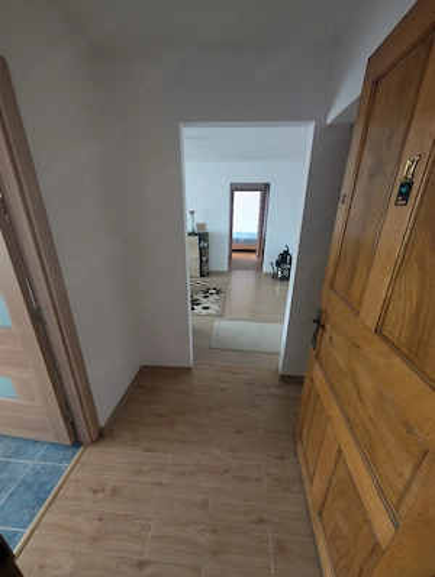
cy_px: 288
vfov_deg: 110.4
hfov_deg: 94.7
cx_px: 218
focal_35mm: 12
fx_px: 200
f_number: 1.7
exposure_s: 1/51.8
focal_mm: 2.02
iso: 222
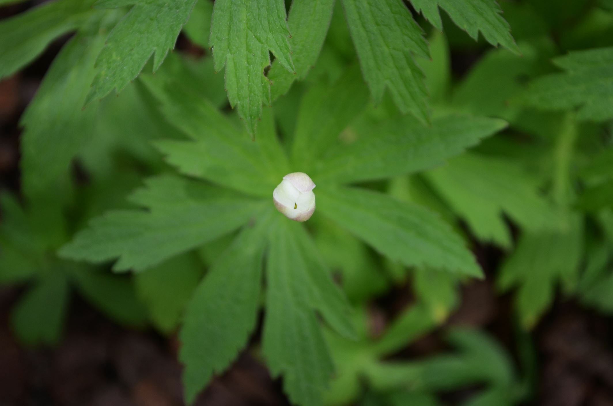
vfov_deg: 16.5
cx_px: 306
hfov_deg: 24.7
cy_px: 203
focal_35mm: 82
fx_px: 1402
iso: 400
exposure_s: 1/200
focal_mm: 55
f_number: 5.6
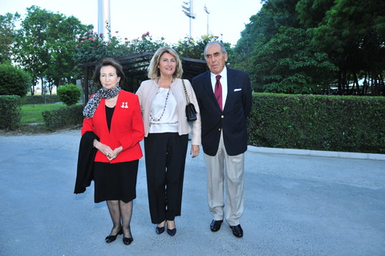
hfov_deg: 67.4
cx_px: 192
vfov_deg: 47.8
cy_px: 128
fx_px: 288
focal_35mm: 27
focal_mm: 18
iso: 400
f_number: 5.6
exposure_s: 1/100
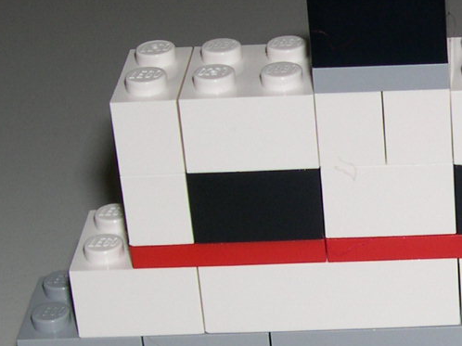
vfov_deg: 11.0
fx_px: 1801
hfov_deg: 14.2
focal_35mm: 135
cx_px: 555
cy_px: 248
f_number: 8
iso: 100
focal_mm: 9
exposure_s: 1/60
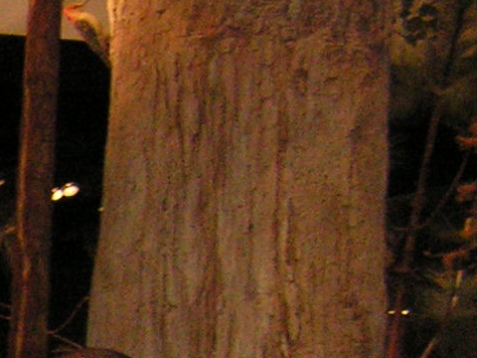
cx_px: -591
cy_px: 823
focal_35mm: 182
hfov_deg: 9.8
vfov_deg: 7.7
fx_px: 2509
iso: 200
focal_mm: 6.3
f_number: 2.8
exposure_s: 1/40
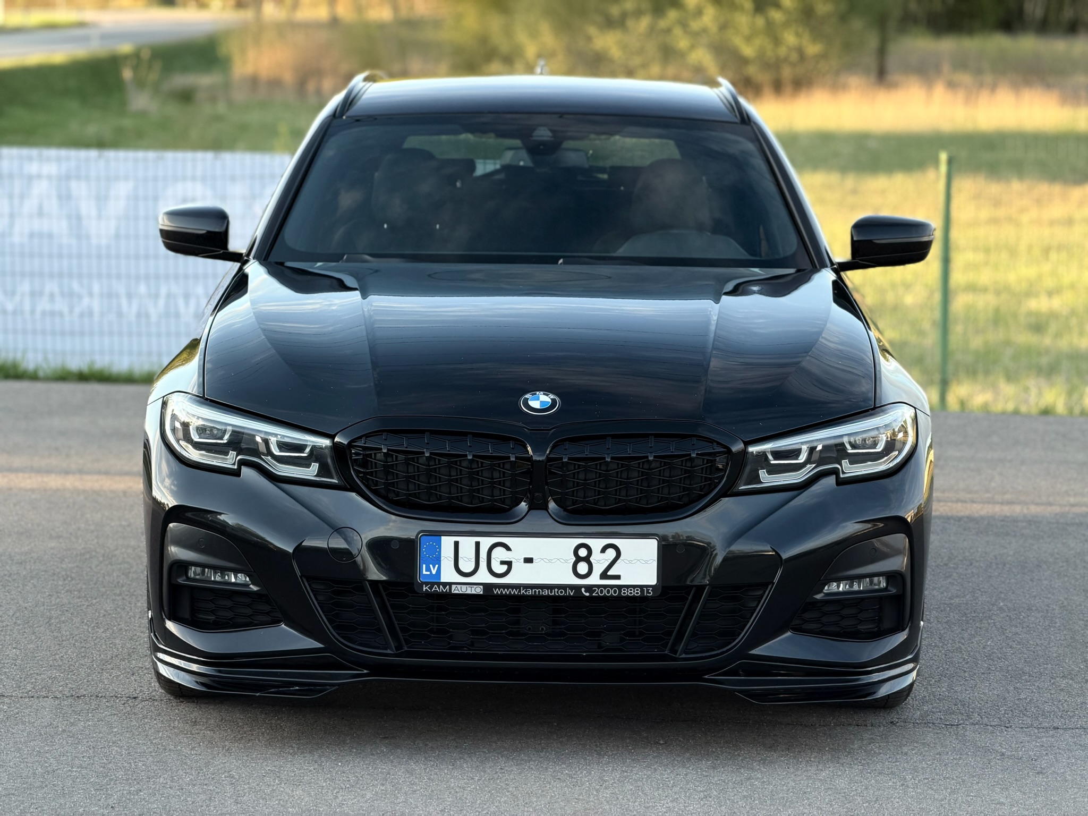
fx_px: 3143
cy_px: 408
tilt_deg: -7.4
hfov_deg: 19.6
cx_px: 544
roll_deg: -0.3
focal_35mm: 100
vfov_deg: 14.8
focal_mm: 16.89
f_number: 2.8
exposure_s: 1/121
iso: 100
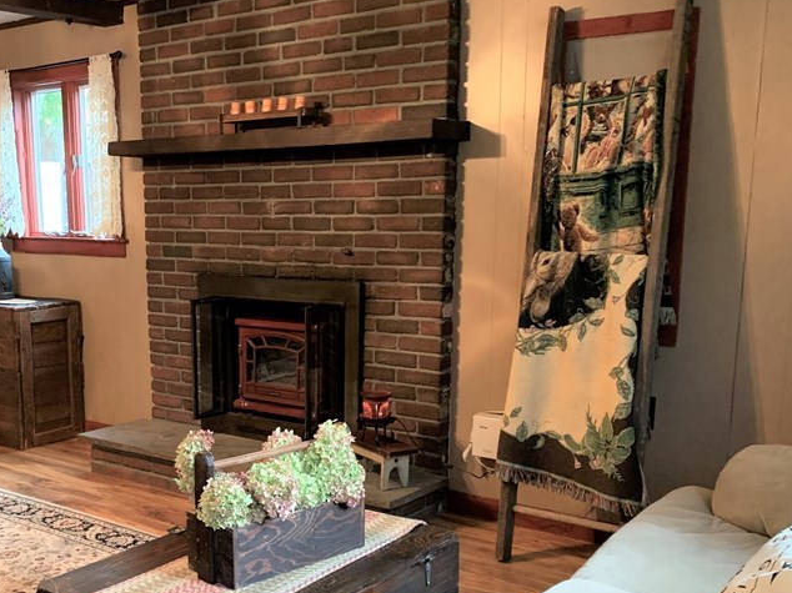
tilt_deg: -10.6
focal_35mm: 42
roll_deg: +0.9
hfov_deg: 44.1
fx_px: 961
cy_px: 392
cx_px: 255
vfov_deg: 34.0
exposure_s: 1/30
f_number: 1.8
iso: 640
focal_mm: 4.25
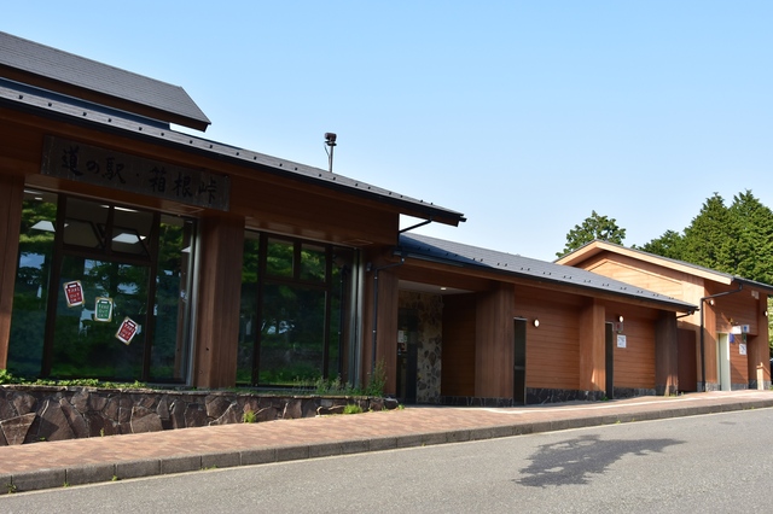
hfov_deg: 49.6
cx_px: 386
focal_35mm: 39
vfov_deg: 34.2
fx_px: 837
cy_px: 257
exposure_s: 1/160
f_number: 13
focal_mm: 26
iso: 400
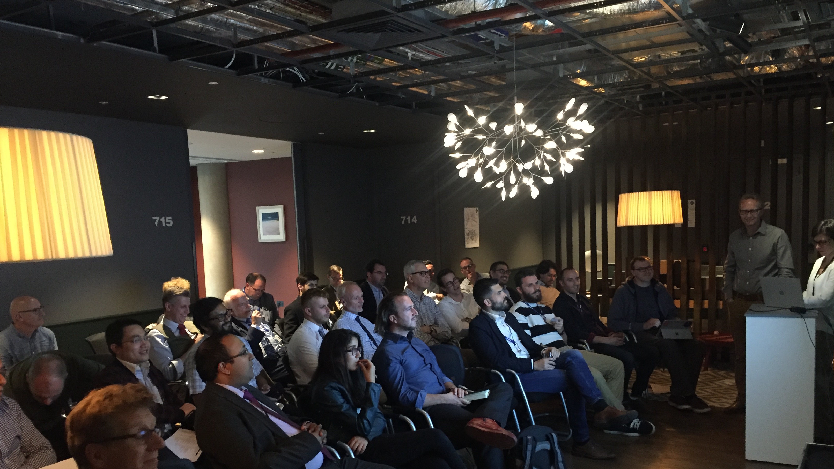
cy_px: 300
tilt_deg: -5.6
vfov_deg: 36.4
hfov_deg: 61.0
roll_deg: +2.4
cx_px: 420
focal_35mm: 32
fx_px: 708
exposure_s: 1/17
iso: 320
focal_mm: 4.15
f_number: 2.2
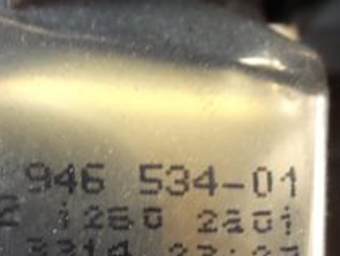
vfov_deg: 20.7
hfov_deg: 27.3
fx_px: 688
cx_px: 81
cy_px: 215
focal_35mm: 70
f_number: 2.8
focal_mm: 4.1
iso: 500
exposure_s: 1/30
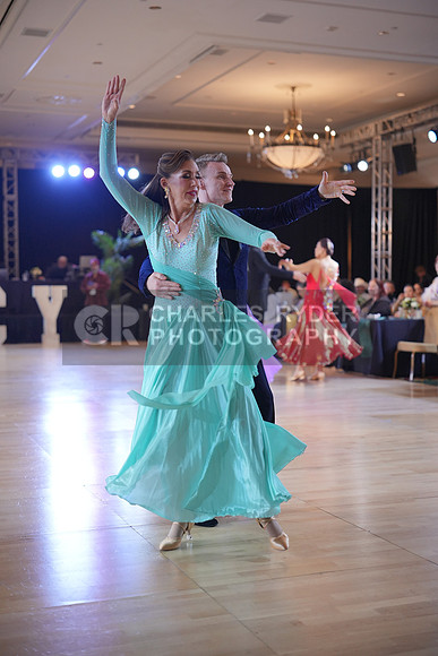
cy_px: 328
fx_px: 912
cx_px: 219
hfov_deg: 27.0
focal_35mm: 50
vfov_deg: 39.6
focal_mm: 50
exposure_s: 1/500
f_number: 2
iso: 1250
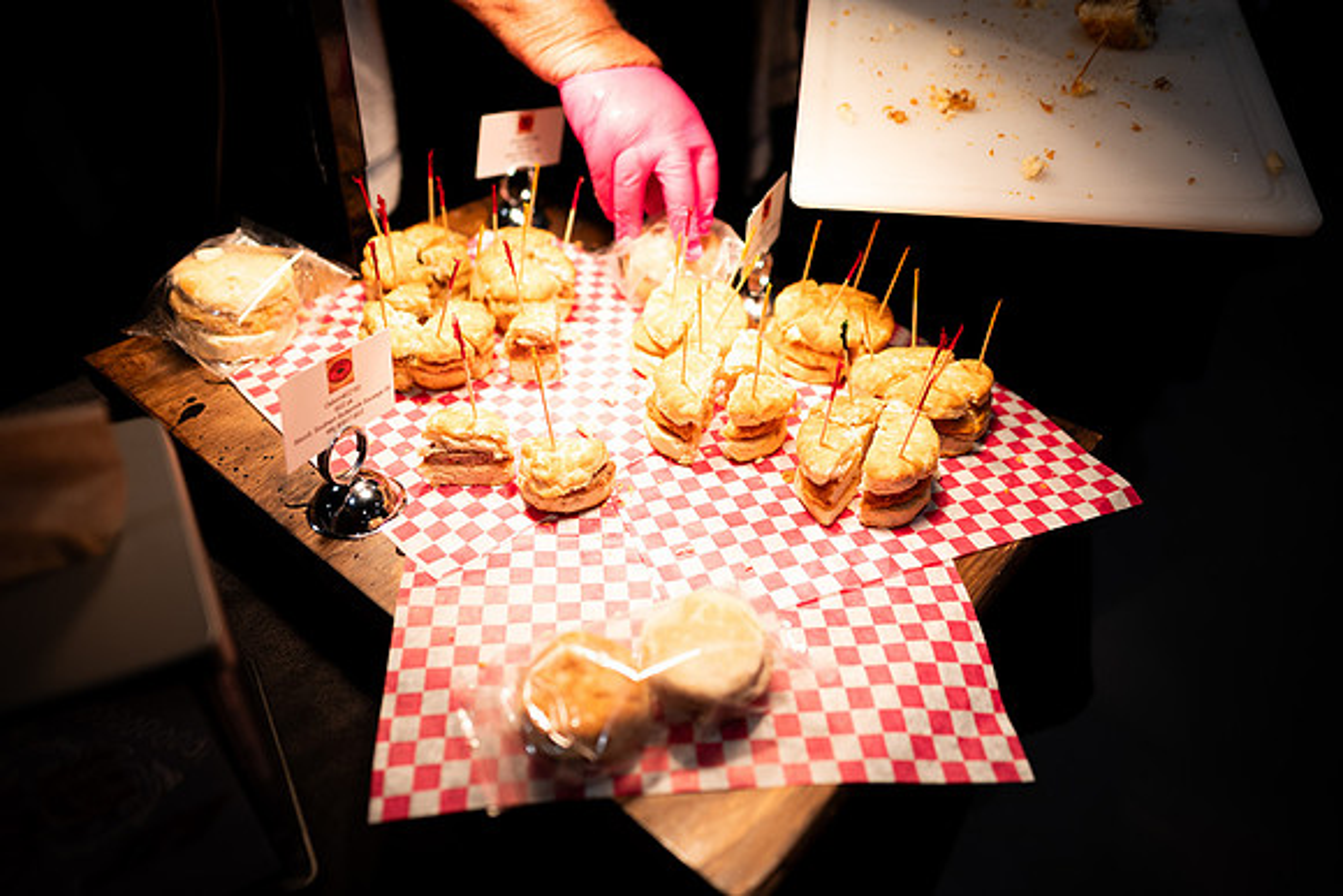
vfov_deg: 53.2
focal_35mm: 24
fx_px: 896
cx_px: 672
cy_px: 448
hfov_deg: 73.7
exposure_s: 1/200
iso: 160
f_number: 1.8
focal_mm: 24
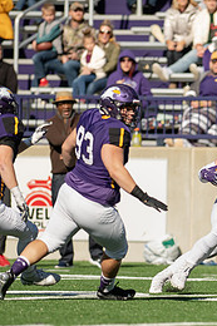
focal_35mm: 669
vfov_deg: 3.1
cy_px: 236
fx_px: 6056
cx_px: 273
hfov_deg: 2.1
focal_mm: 300
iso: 200
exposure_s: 1/2500
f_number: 3.2
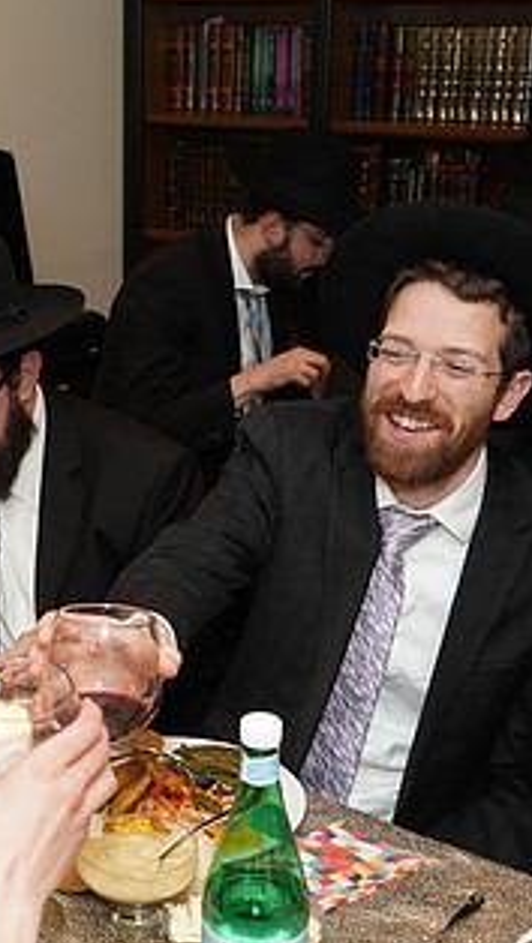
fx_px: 1452
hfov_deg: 20.4
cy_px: 572
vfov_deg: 35.9
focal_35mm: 58
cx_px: 63
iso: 1000
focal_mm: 30
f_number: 4.5
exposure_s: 1/80
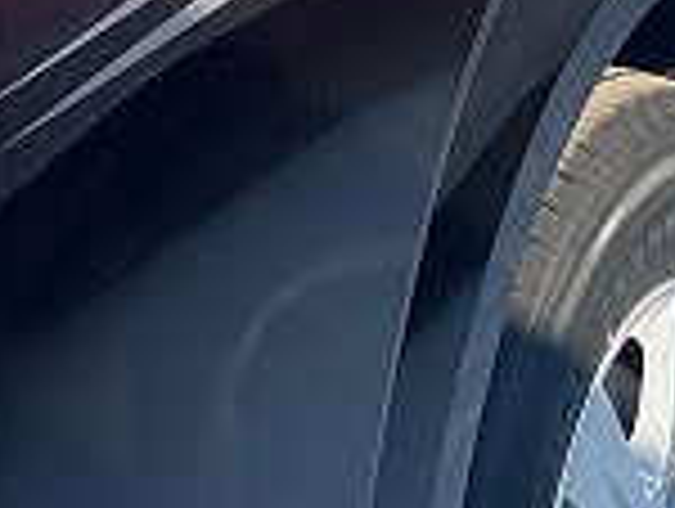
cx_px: 54
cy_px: -620
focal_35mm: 128
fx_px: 2500
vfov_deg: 10.4
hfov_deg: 15.2
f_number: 1.78
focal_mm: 6.86
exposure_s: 1/2028
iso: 80
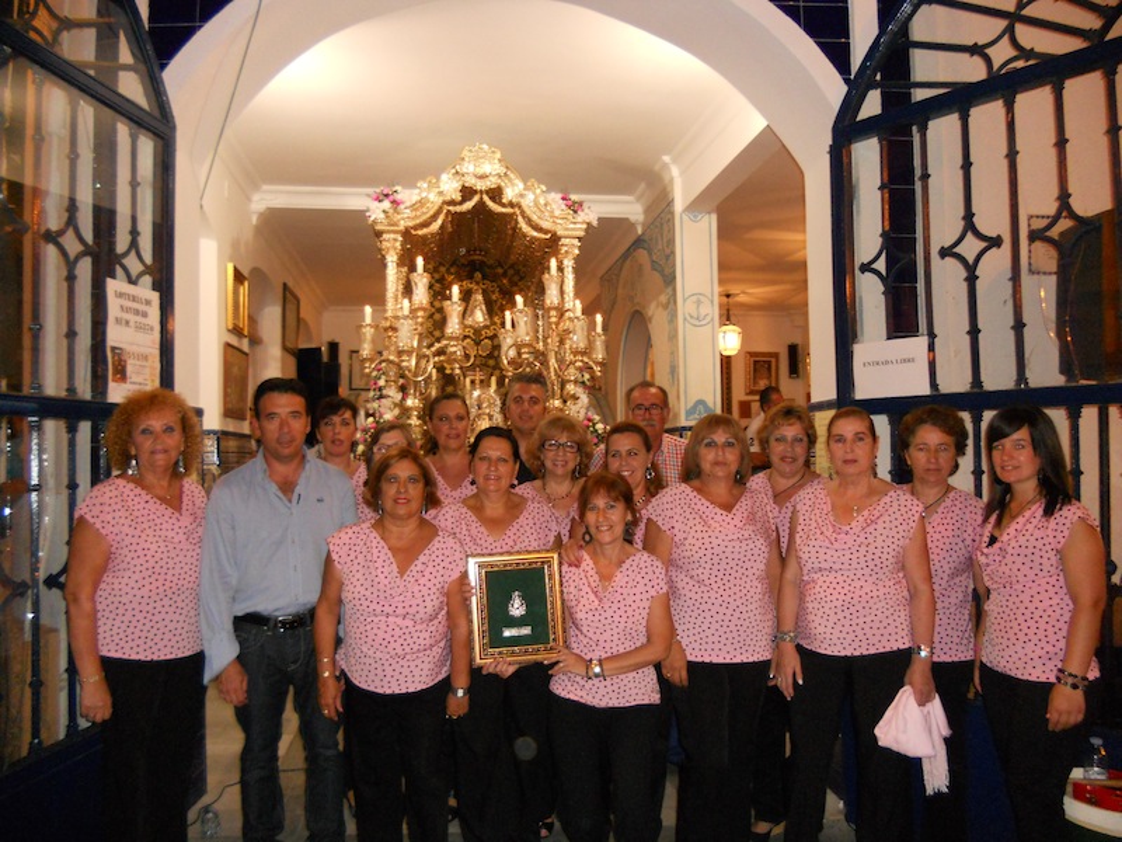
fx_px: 875
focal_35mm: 27
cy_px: 421
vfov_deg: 51.4
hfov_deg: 65.3
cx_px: 561
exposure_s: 1/25
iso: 400
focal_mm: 4.9
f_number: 3.2
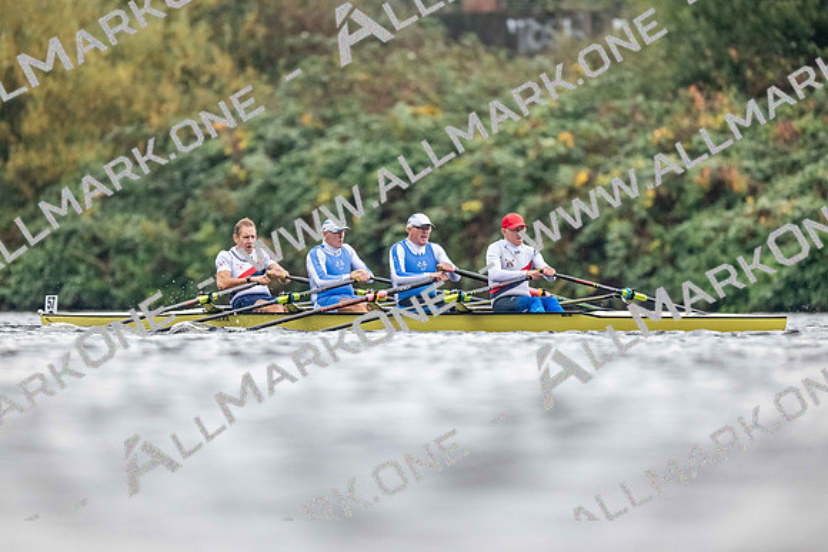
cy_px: 276
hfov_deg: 3.4
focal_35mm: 600
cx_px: 414
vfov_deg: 2.3
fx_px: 13803
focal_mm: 600
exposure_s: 1/2500
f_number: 4
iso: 4500
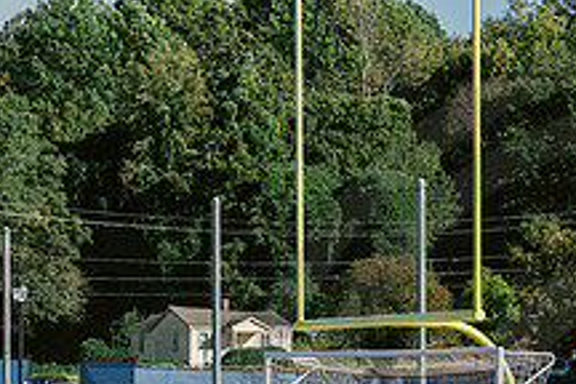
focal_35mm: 188
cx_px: 699
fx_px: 3008
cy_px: 505
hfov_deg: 10.7
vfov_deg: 7.2
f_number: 5.6
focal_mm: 70
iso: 640
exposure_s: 1/2500
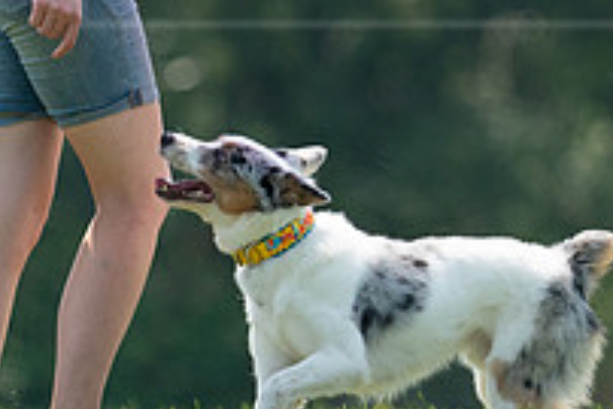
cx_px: 370
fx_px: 23157
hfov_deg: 1.5
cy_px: -20
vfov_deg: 1.0
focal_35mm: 1359
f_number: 6.3
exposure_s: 1/4000
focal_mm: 474
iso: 2000
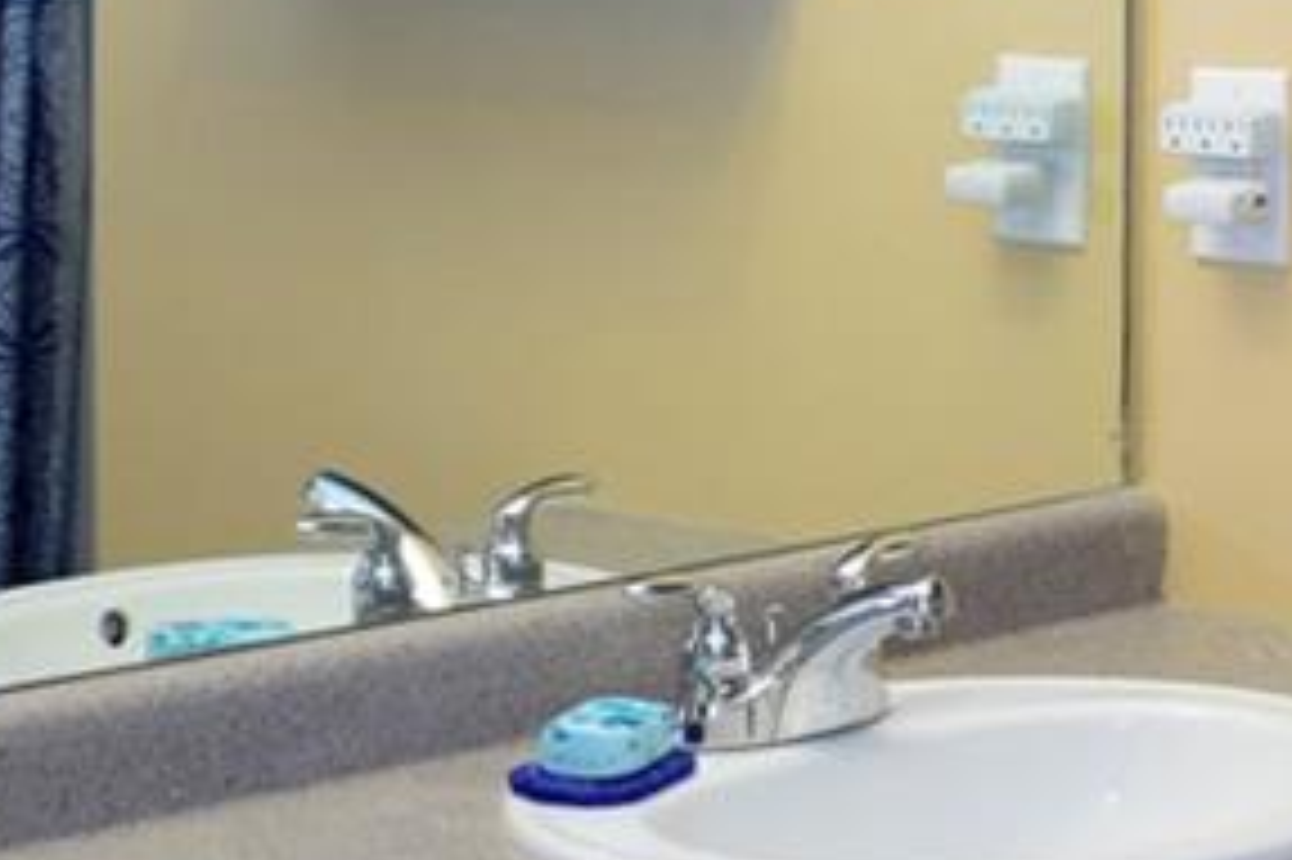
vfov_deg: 9.1
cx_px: 1306
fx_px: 5380
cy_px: 34
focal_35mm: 150
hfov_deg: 13.5
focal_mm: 28
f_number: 5
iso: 900
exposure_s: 1/50
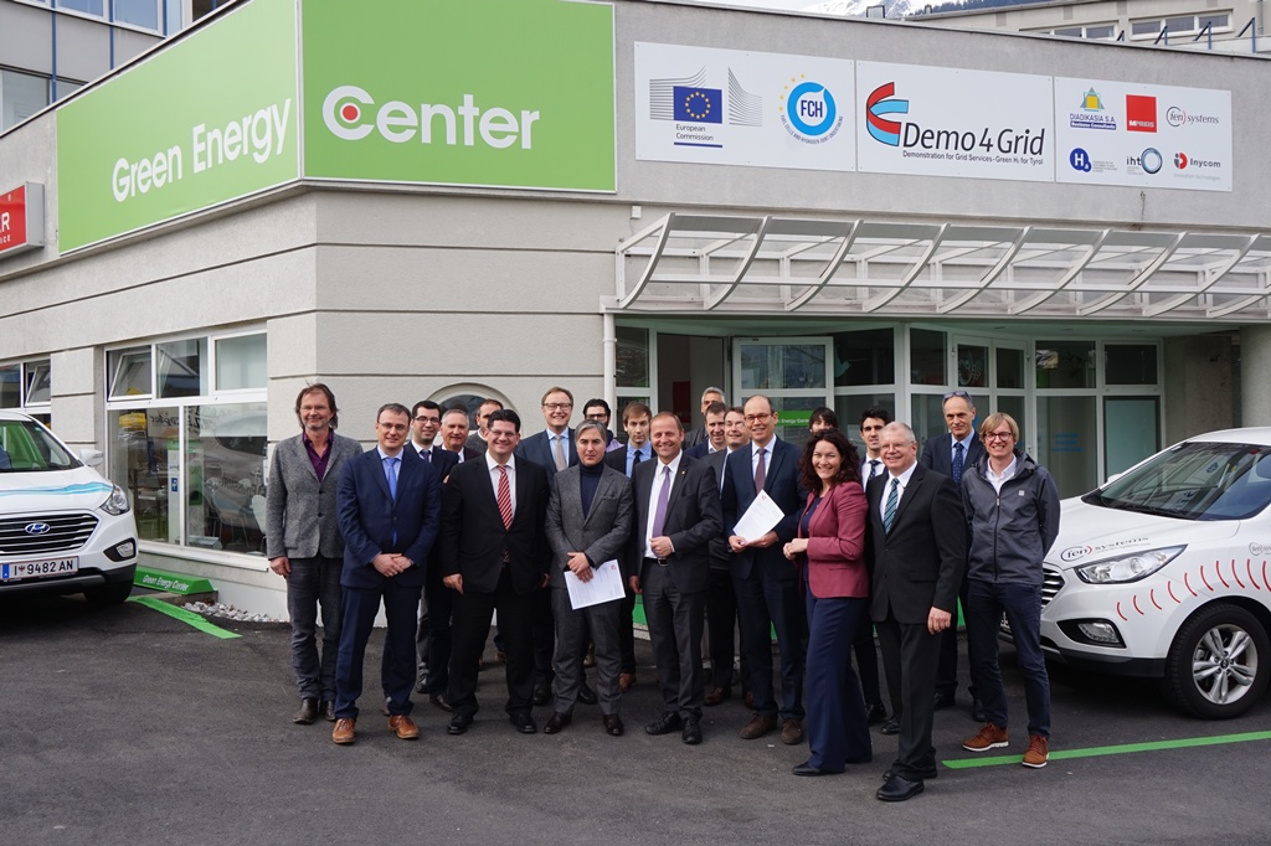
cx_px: 636
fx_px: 1059
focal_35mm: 30
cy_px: 423
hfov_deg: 61.9
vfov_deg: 43.6
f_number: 11
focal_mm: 20
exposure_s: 1/80
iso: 100
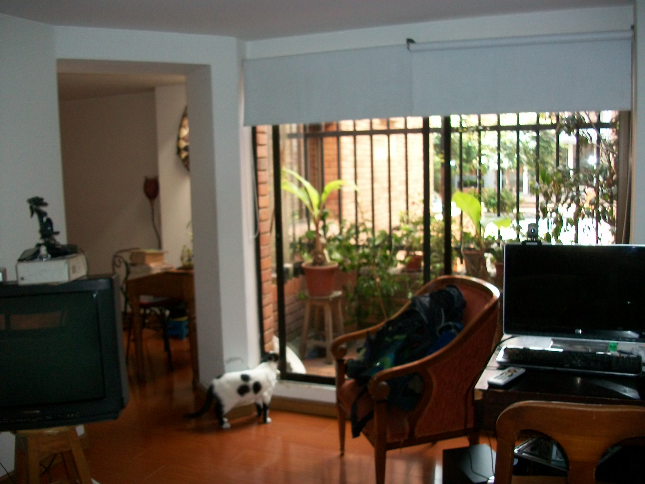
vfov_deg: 41.8
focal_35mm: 34
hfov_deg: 54.0
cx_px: 322
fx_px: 634
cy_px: 242
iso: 120
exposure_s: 1/60
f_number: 2.8
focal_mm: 5.7
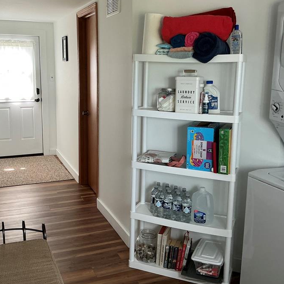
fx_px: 353
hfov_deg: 43.9
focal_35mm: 38
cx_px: 138
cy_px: 124
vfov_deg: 43.8
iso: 80
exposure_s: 1/60
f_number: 1.8
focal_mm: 3
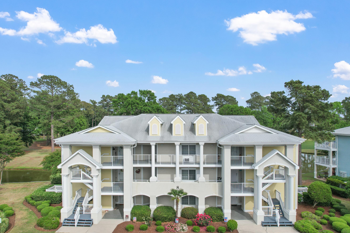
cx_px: 170
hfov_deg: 71.5
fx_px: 243
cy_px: 125
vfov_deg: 51.2
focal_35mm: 25
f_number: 2.8
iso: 100
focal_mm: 8.38
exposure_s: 1/400
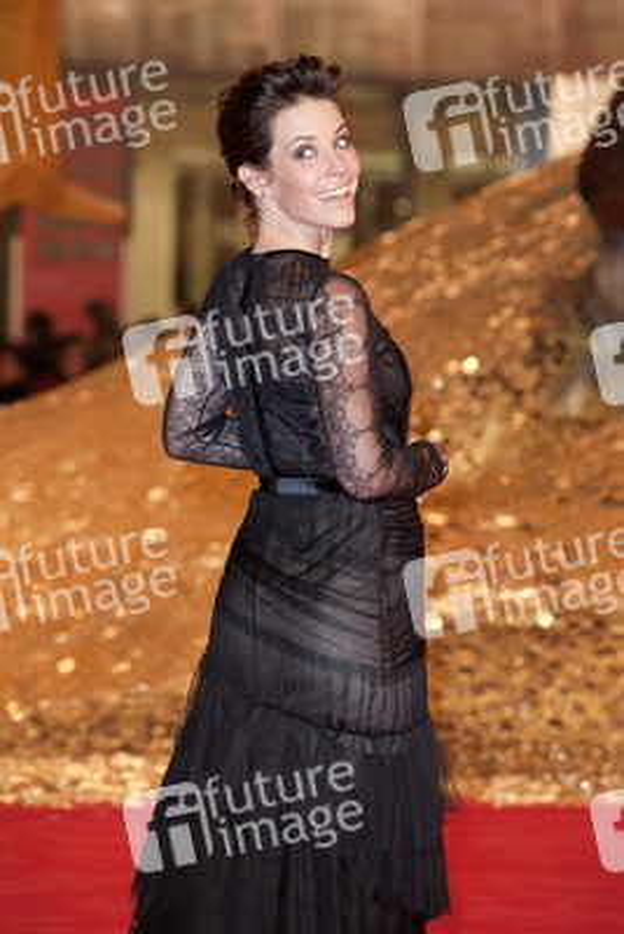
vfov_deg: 15.2
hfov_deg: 10.2
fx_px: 3507
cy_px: 467
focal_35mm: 135
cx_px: 312
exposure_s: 1/160
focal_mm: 135
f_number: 5.6
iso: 1000
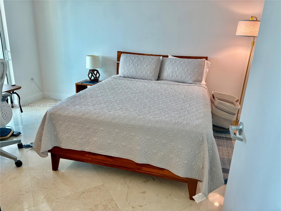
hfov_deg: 67.3
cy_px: 106
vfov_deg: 53.1
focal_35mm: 26
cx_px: 140
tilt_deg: -18.2
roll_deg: -1.8
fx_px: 211
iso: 64
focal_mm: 5.96
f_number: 1.6
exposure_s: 1/120
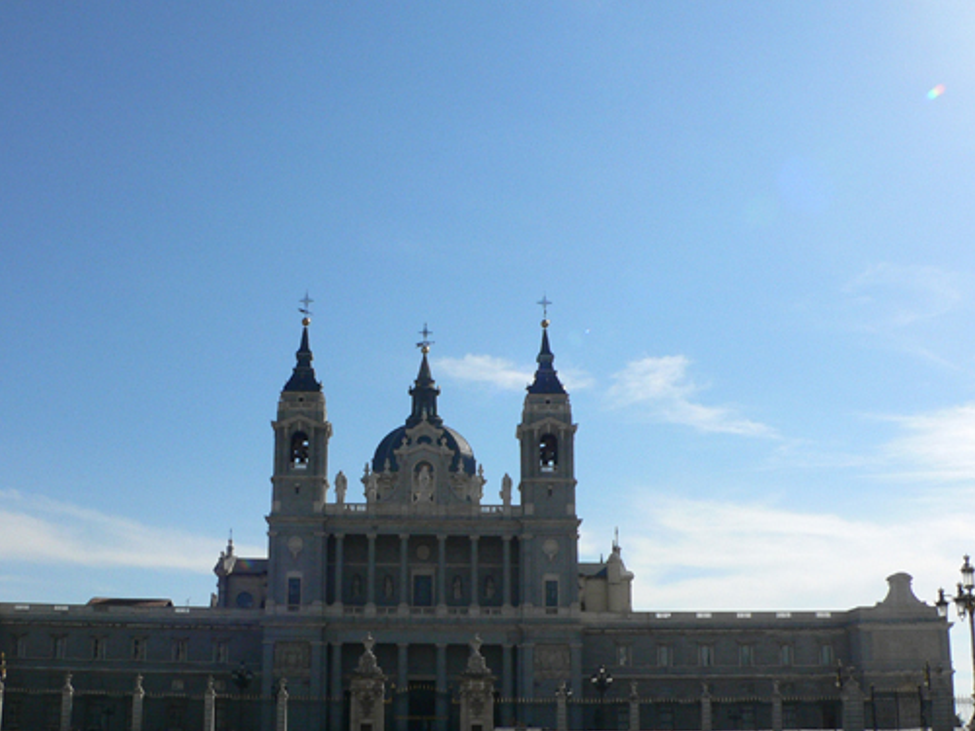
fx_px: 1183
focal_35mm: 42
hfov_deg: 44.7
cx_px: 425
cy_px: 437
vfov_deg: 34.2
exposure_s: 1/800
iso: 100
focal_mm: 4.6
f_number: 5.6
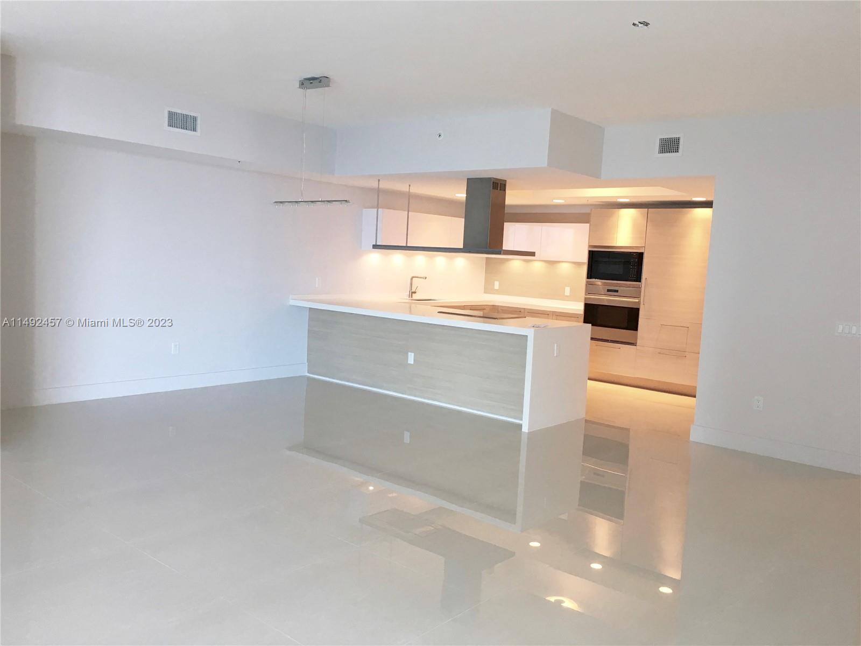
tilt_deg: -3.9
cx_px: 430
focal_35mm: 29
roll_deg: -2.6
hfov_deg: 61.7
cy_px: 323
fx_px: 721
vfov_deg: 48.2
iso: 32
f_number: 2.2
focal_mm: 4.15
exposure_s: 1/30
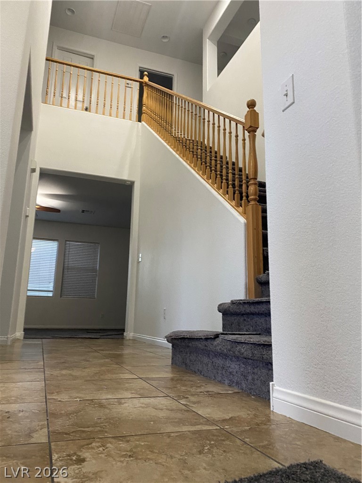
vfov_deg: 67.3
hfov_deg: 53.1
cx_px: 181
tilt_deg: +13.7
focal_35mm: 26
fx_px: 363
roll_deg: -0.4
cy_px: 242
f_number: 1.8
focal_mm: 4.25
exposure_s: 1/60
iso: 400
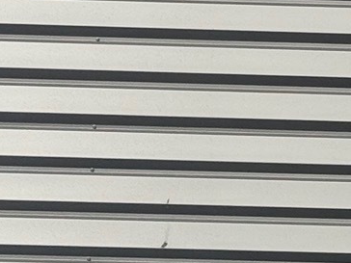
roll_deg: -1.9
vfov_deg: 5.6
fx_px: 2697
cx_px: 631
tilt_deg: +3.2
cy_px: 116
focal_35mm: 266
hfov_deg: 7.2
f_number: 1.78
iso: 64
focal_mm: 6.76
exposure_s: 1/7874
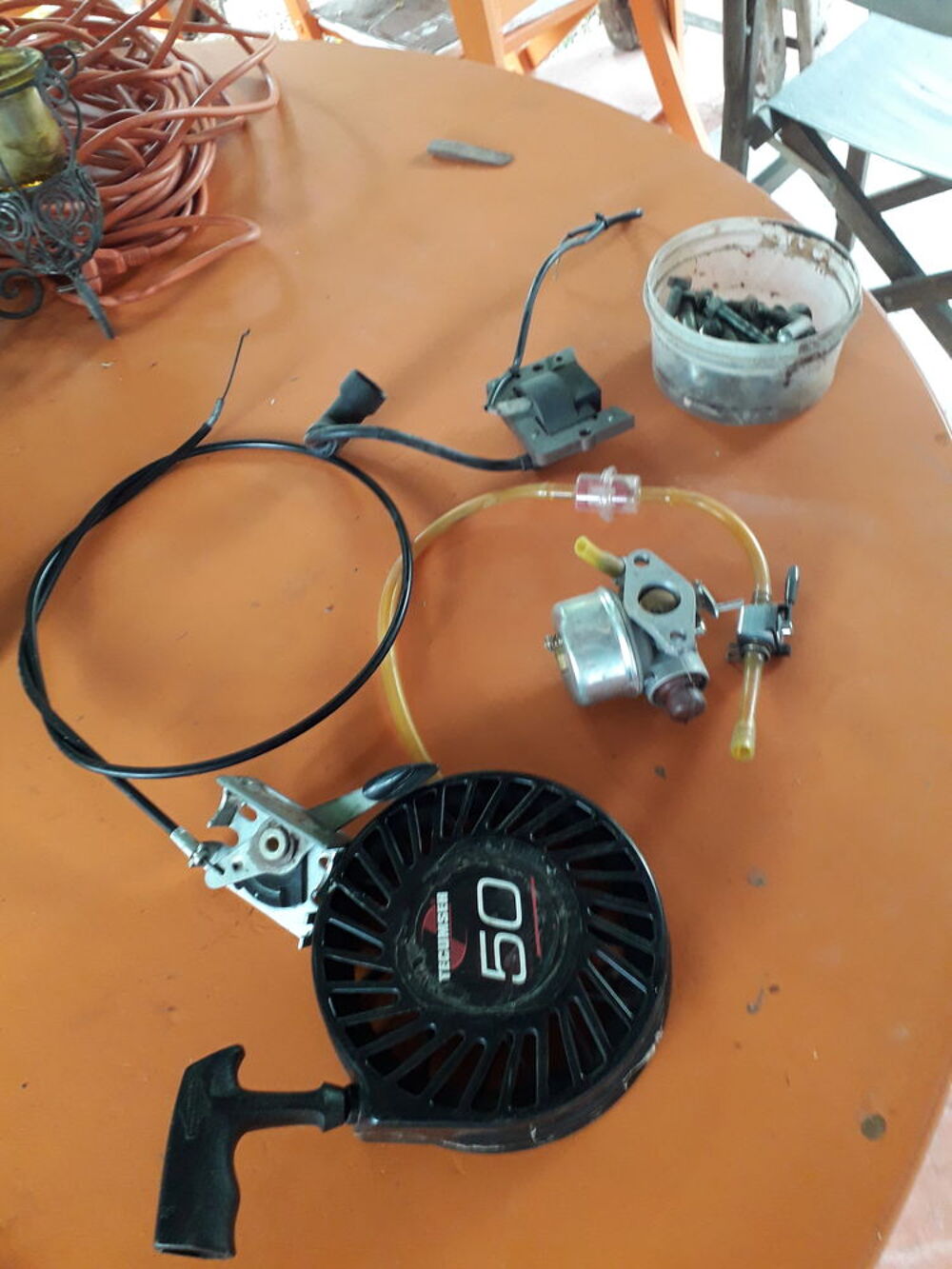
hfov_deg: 51.4
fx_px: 990
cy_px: 634
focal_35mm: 27
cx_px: 476
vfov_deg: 65.3
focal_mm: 3.6
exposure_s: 1/33
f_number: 1.9
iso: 160
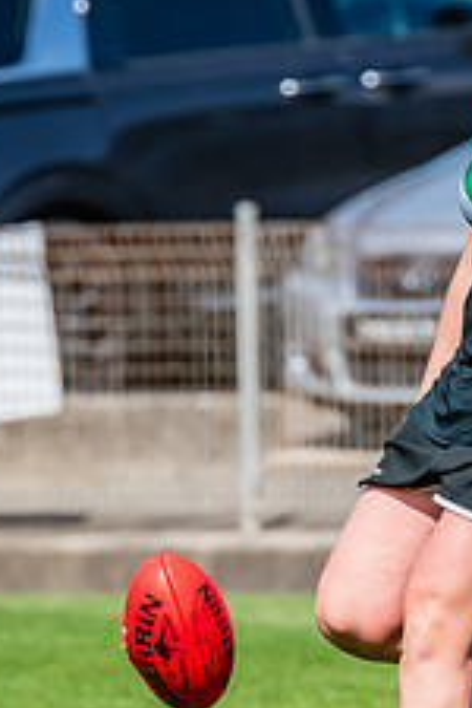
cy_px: 342
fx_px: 31602
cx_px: 558
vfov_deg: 1.3
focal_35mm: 1607
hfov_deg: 0.9
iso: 800
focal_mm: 420
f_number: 10
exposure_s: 1/1600
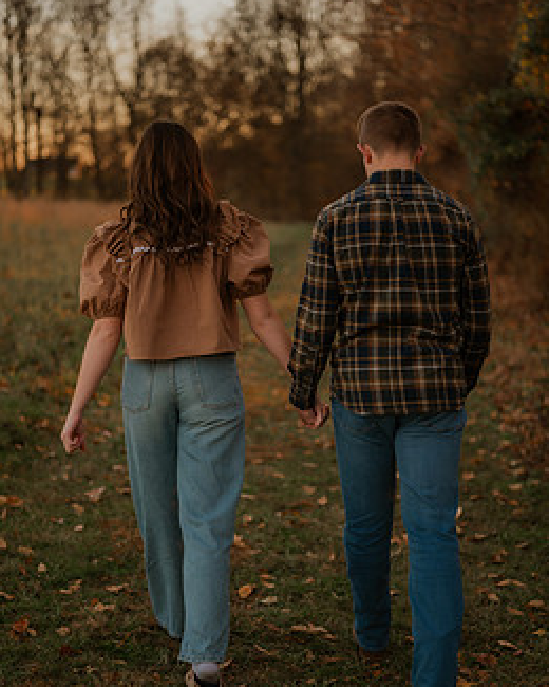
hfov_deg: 23.5
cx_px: 280
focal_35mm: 65
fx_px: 1320
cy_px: 395
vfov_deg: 29.1
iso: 100
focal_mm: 50
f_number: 1.8
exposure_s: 1/125
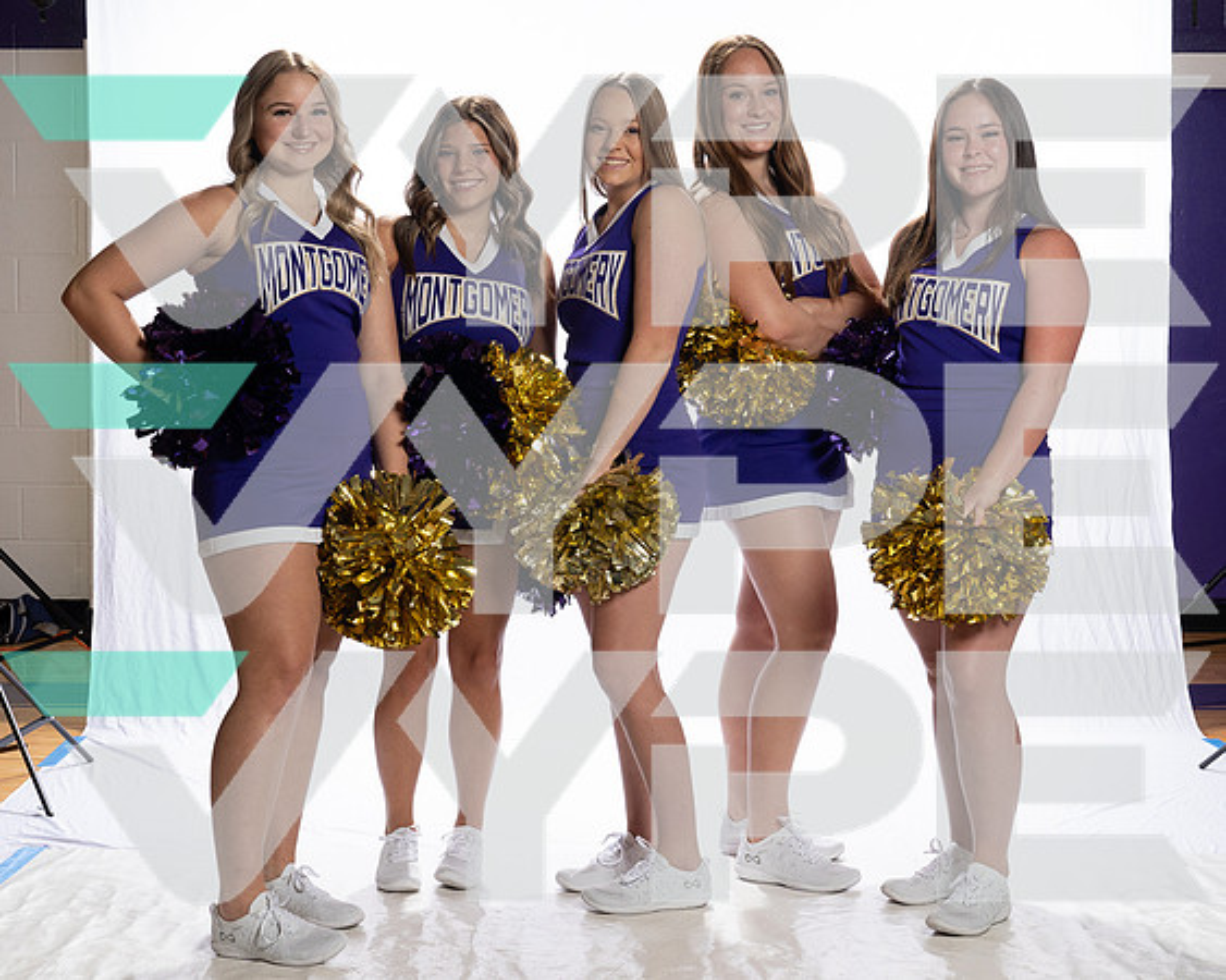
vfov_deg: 22.8
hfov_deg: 28.3
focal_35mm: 67
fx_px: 2435
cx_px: 579
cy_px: 463
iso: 800
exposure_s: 1/250
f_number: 8
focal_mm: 47
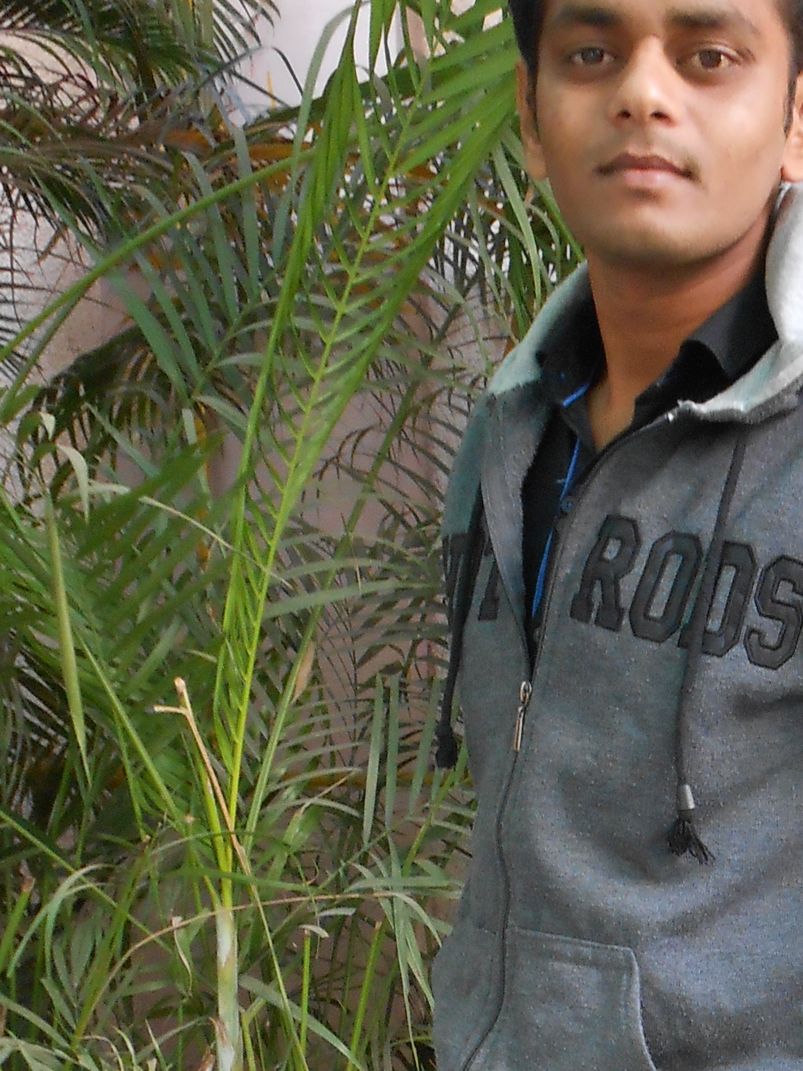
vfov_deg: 28.8
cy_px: 1066
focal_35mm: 63
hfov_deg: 22.9
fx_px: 1949
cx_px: 676
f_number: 3.5
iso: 250
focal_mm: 4.6
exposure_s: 1/30
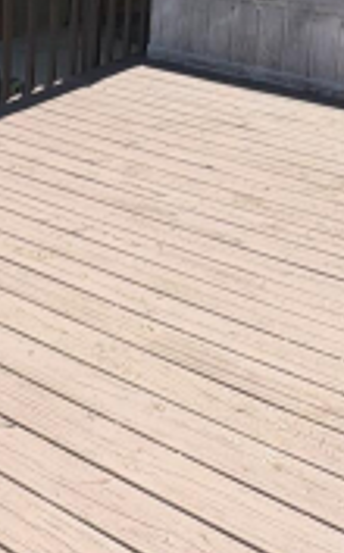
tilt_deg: -11.4
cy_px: 8
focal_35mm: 56
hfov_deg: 22.9
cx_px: 97
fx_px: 843
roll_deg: -2.5
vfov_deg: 33.4
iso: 50
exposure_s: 1/1600
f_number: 2.2
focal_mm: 2.22
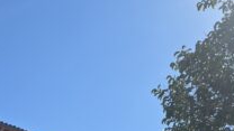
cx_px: 55
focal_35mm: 82
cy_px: 232
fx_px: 509
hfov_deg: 25.5
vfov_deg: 13.3
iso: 80
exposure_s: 1/5778
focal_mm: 6.3
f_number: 1.7
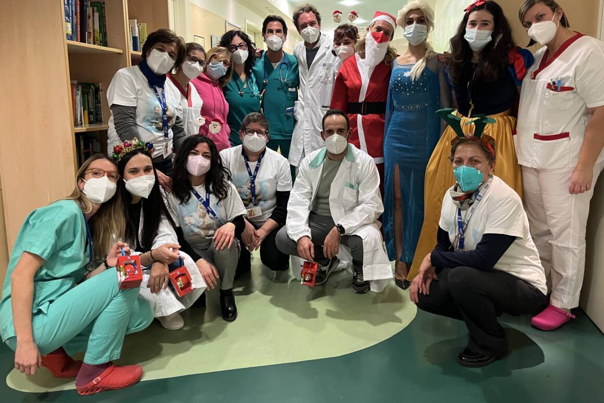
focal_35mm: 28
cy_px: 172
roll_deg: -0.2
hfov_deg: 65.5
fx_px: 470
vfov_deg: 46.3
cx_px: 300
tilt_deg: -9.6
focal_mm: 5.1
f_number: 1.6
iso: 400
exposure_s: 1/50
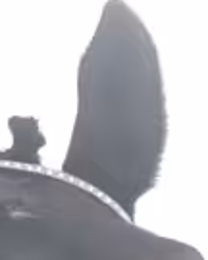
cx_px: -166
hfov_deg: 9.5
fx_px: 1185
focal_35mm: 154
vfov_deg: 12.0
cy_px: 370
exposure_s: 1/174
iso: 25
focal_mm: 2.87
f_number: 2.2
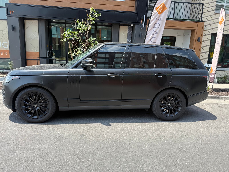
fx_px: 159
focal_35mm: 24
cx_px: 114
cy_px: 86
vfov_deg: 56.8
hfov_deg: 71.6
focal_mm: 6.76
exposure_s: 1/1292
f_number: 1.78
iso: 80
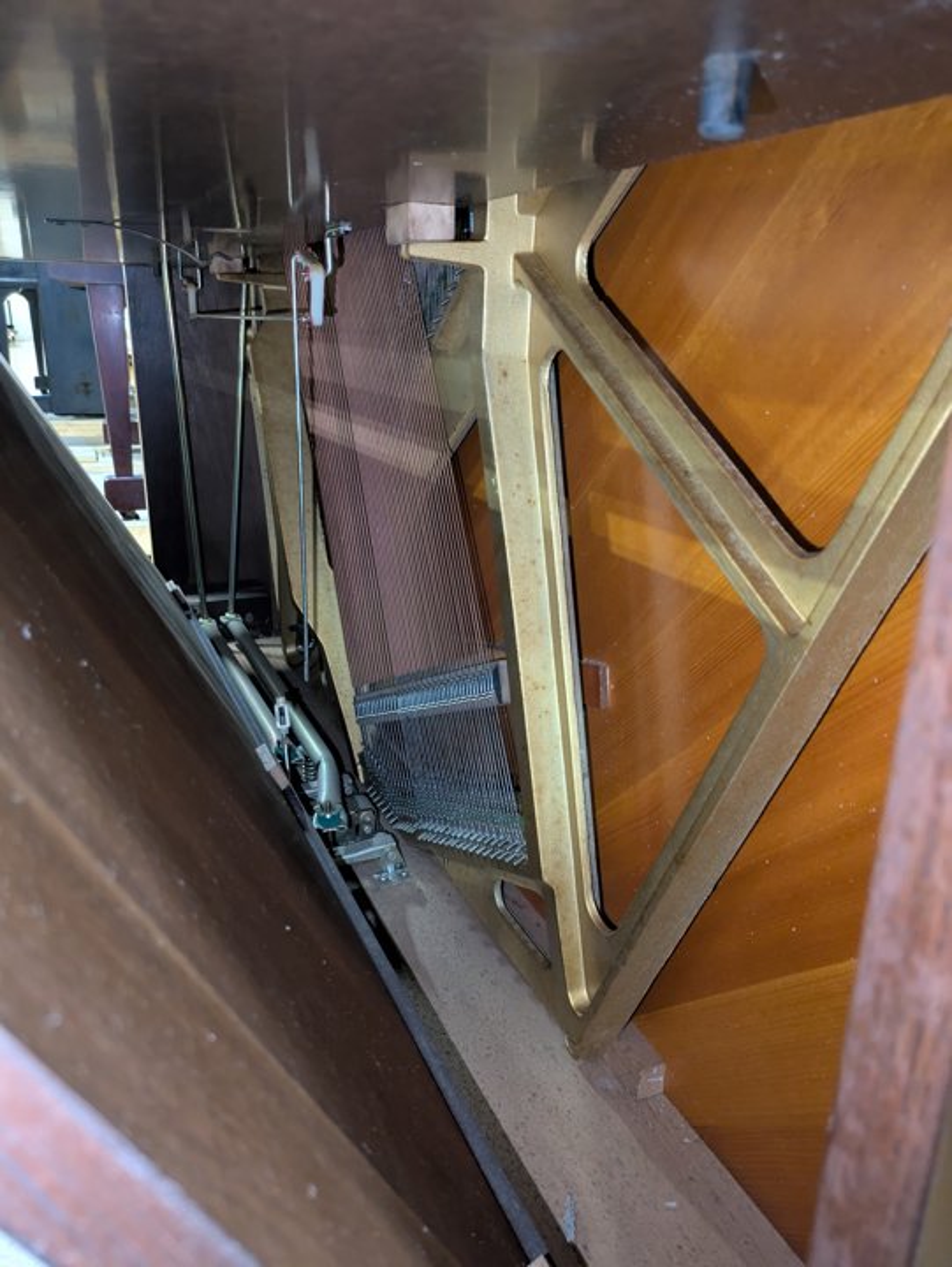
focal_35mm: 25
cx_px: 476
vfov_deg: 69.4
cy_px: 634
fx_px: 916
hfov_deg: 54.9
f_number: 1.89
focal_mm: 5.43
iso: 755
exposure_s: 1/20
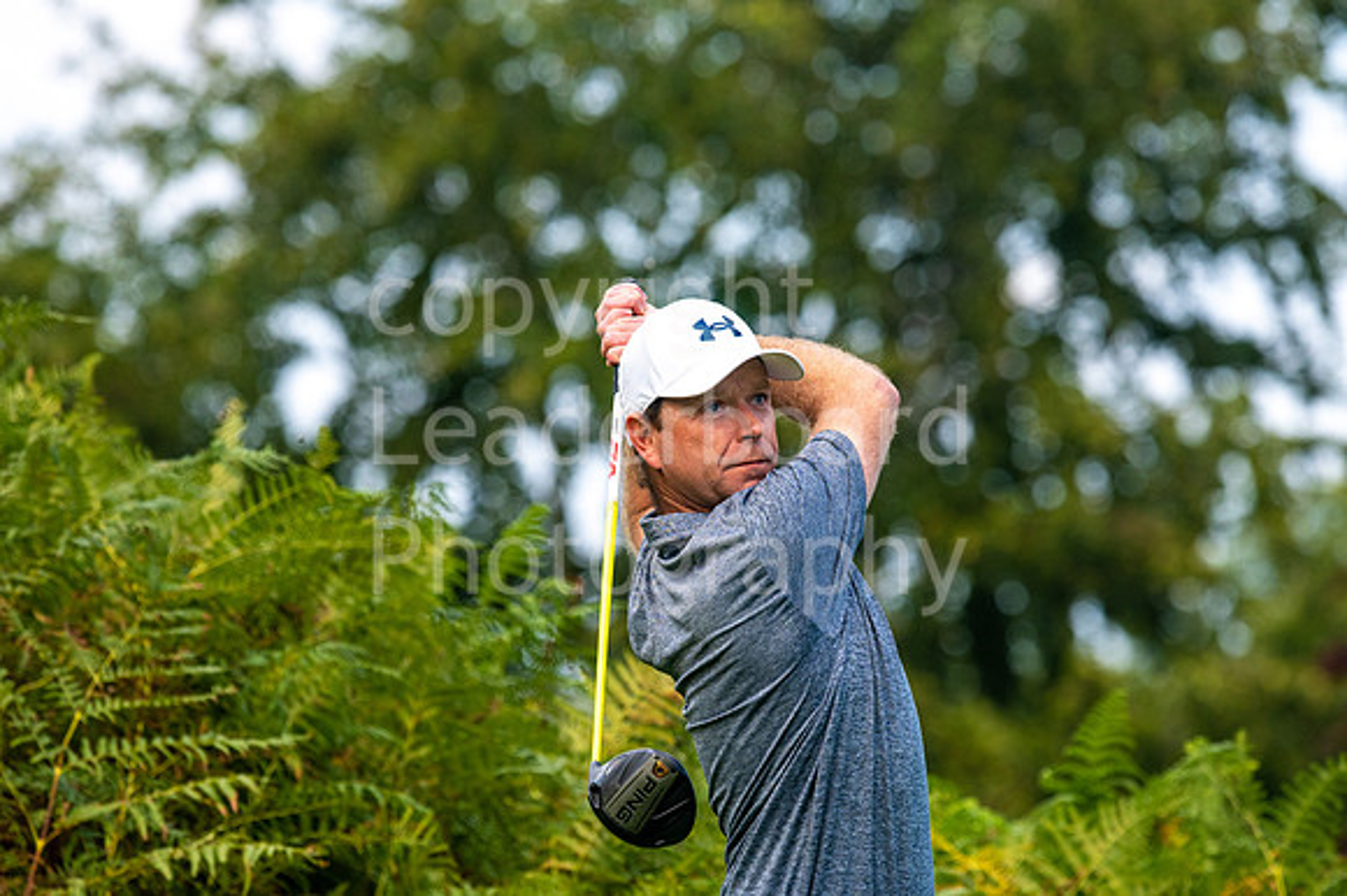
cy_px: 448
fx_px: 16827
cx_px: 674
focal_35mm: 450
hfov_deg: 4.6
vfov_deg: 3.1
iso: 200
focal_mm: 300
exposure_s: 1/800
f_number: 5.6
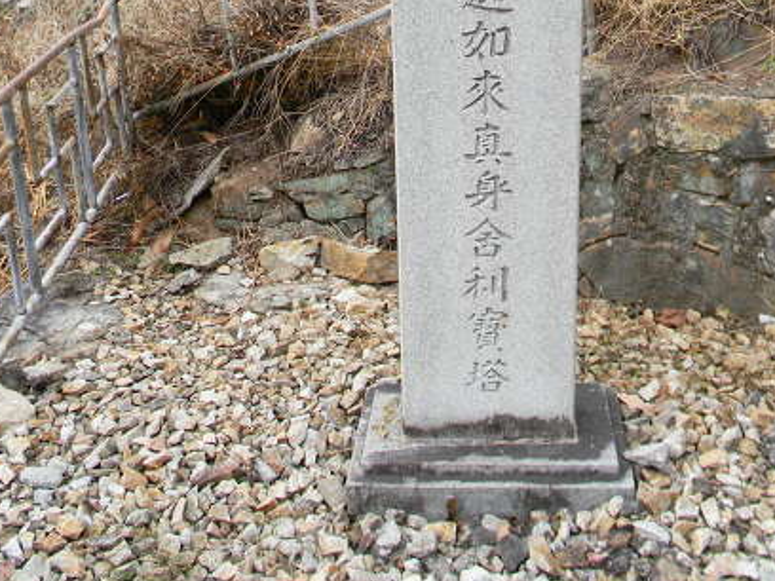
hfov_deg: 39.4
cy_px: 98
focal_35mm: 48
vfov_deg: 29.4
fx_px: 1075
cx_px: 484
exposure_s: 1/101
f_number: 3.5
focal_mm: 5
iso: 80
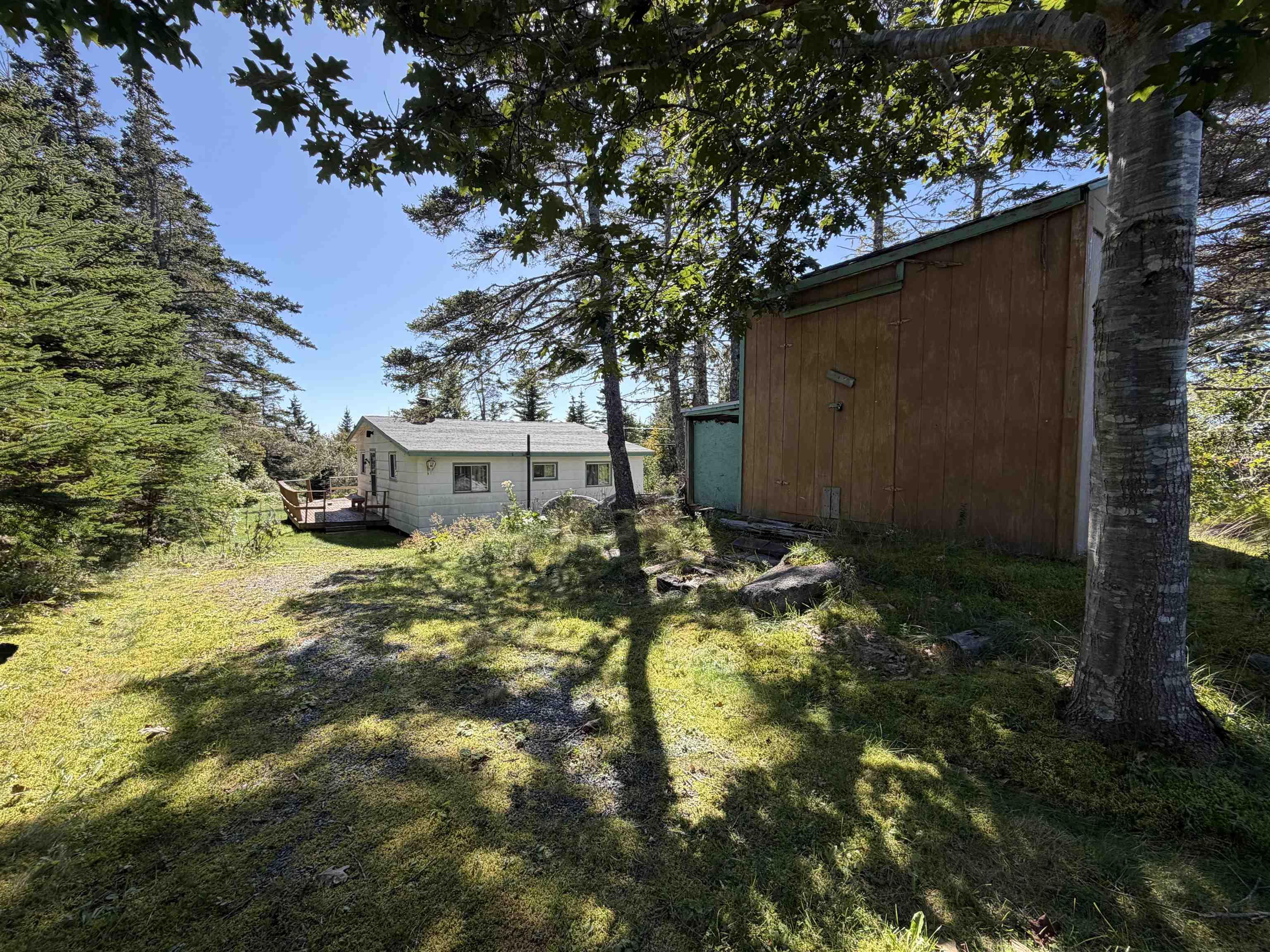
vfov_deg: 85.7
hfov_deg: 102.1
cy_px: 476
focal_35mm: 14
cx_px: 635
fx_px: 514
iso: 50
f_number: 2.2
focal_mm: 2.22
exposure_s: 1/502
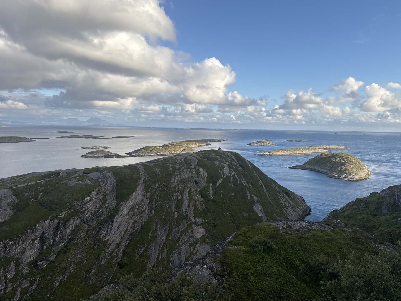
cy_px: 148
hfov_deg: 67.2
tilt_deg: -4.3
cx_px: 212
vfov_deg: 53.1
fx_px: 301
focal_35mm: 26
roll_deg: -0.9
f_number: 1.78
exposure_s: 1/3096
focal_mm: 6.76
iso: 80
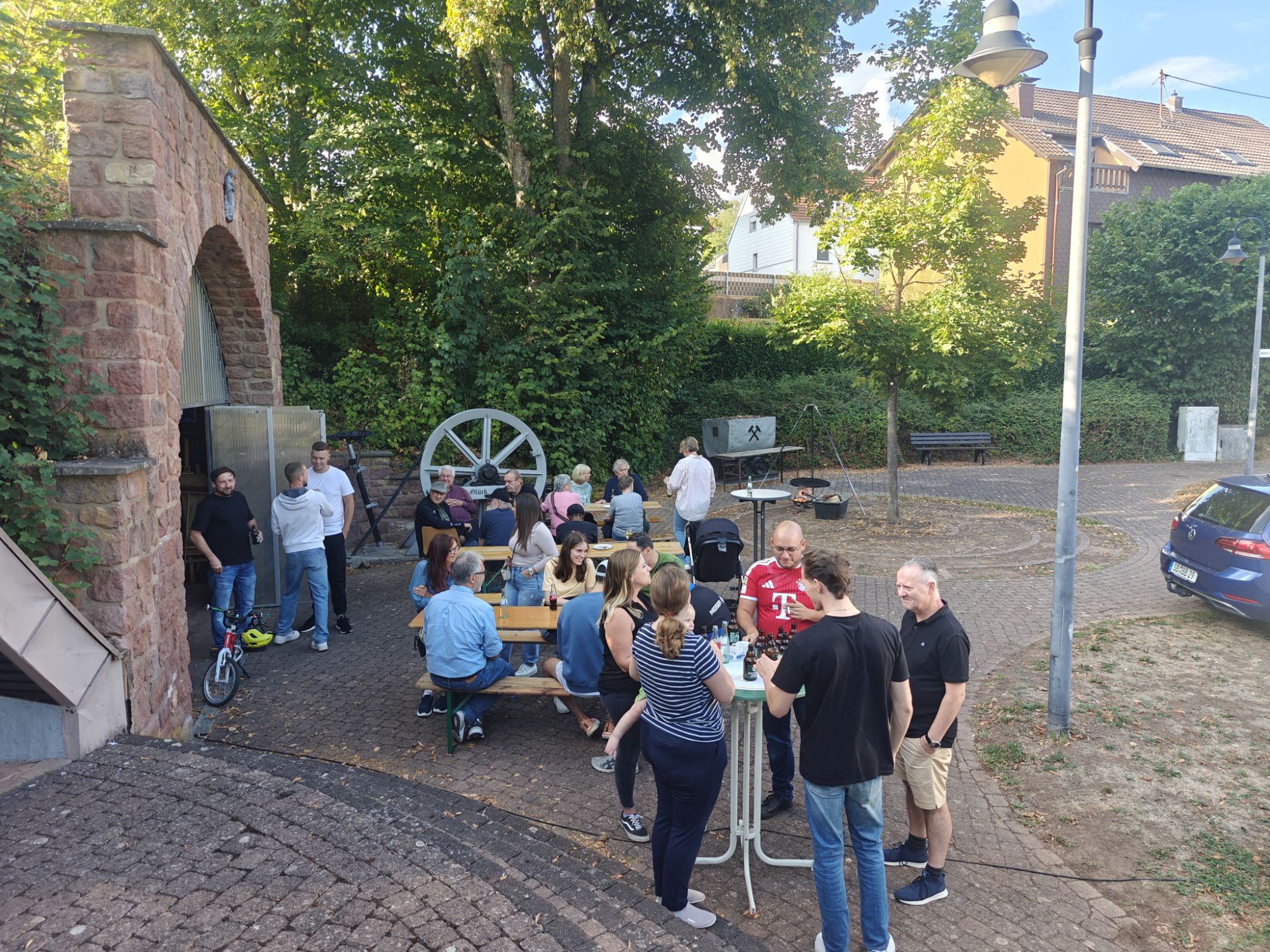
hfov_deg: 73.9
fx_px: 844
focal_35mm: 23
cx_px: 635
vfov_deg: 58.9
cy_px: 476
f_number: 1.6
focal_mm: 6.06
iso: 50
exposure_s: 1/164
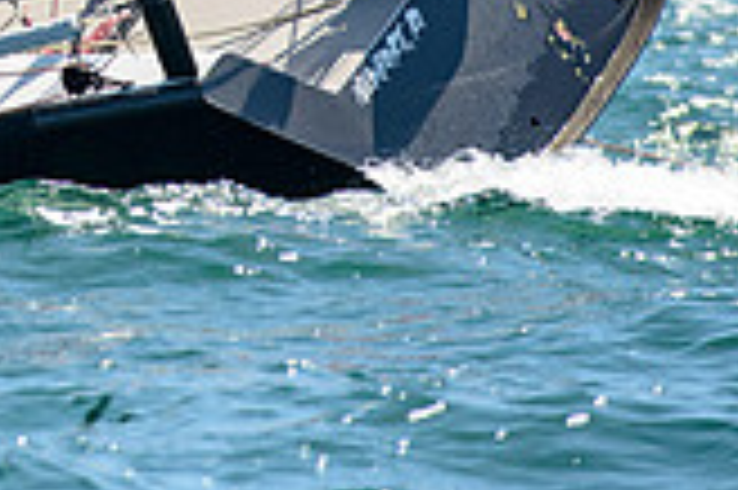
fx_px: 14479
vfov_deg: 1.9
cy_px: -353
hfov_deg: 2.9
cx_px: -292
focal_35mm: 707
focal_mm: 200
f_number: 5.6
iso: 250
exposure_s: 1/1000
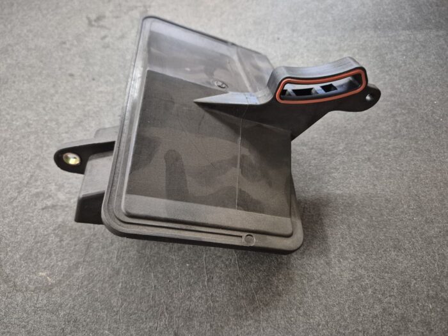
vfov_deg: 58.9
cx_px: 224
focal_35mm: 23
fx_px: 298
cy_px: 168
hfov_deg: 73.9
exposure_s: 1/50
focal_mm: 5.4
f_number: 1.8
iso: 1250
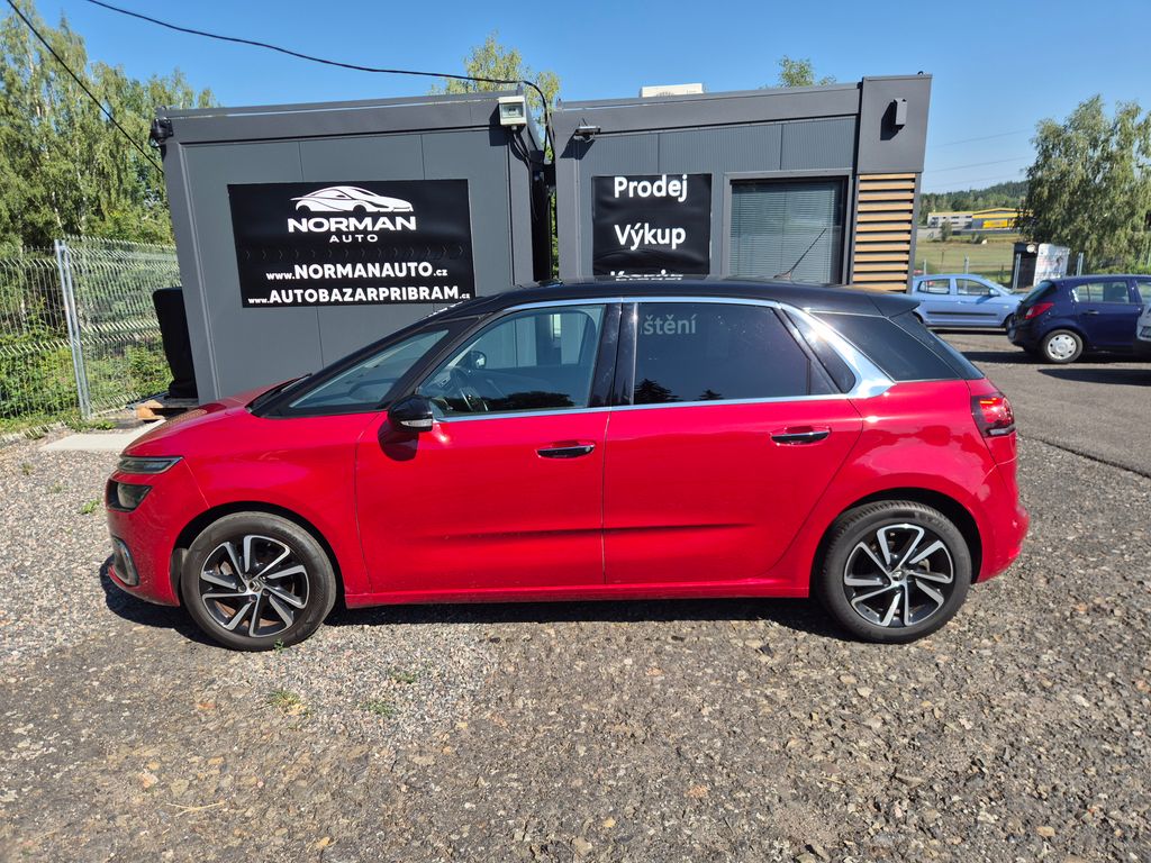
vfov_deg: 58.9
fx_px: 765
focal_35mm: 23
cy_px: 432
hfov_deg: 73.9
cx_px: 576
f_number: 1.8
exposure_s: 1/1452
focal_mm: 5.4
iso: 25
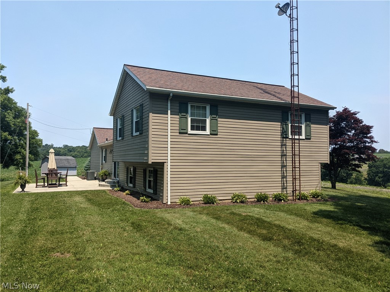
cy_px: 146
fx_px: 304
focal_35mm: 27
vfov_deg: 51.4
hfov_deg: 65.3
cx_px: 195
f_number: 1.73
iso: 69
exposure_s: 1/2611
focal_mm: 4.38
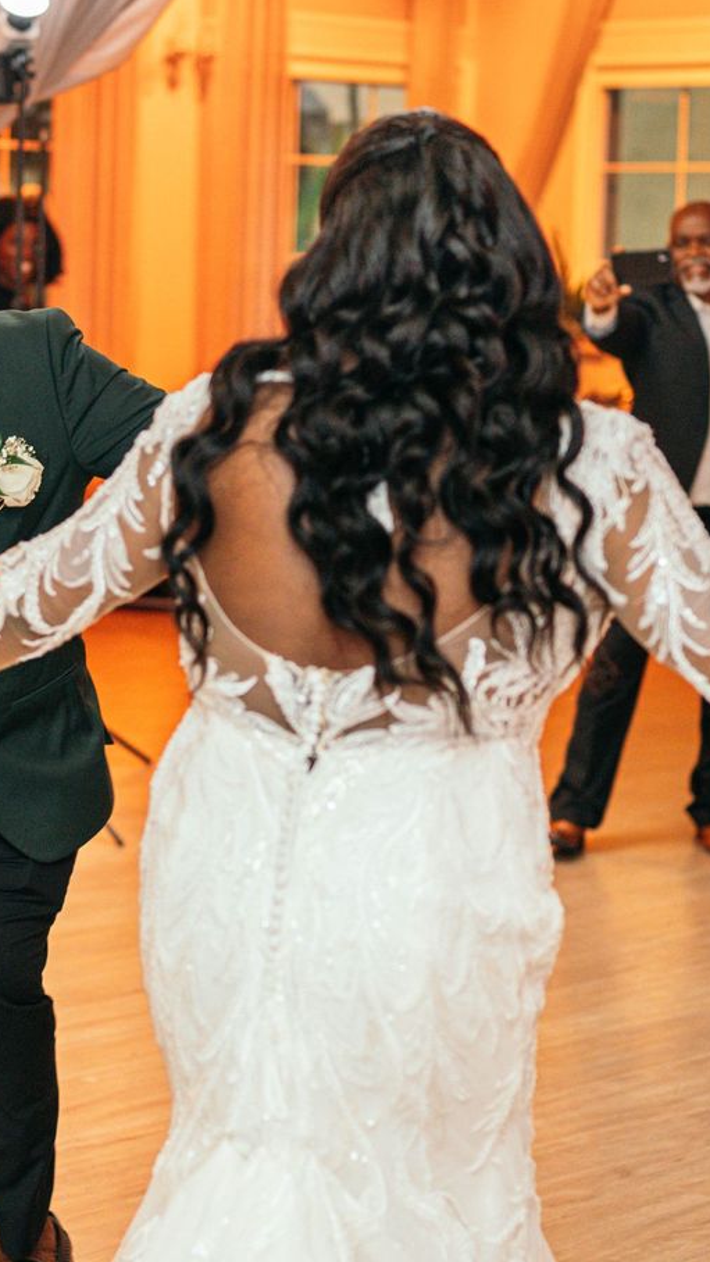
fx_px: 3011
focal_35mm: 90
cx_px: 178
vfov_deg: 23.7
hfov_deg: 13.4
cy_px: 578
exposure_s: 1/200
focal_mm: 35
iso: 800
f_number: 1.4
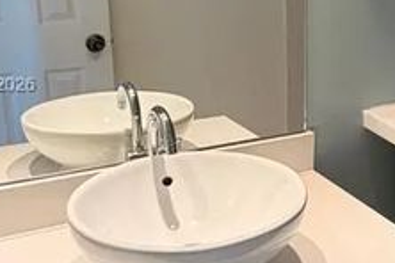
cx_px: 370
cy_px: 86
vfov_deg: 24.1
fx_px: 614
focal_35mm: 56
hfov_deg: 33.4
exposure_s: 1/120
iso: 160
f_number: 2.2
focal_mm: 2.22
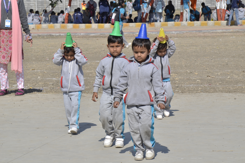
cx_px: 122
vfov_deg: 8.1
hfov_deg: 12.3
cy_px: 82
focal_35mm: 168
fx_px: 1141
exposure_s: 1/200
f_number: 16
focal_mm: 112
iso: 160
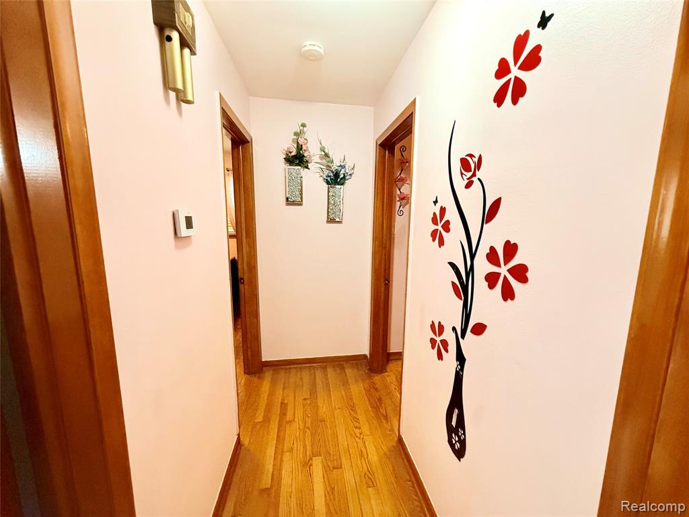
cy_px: 258
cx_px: 344
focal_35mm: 14
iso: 640
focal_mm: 2.22
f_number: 2.2
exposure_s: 1/60
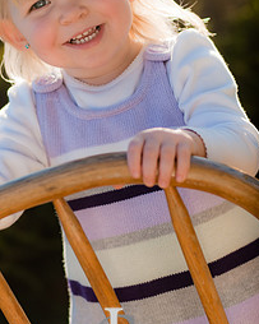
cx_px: 90
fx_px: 1198
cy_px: 116
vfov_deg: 15.4
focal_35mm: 125
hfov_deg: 12.3
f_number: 2.8
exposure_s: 1/1000
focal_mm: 50
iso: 125
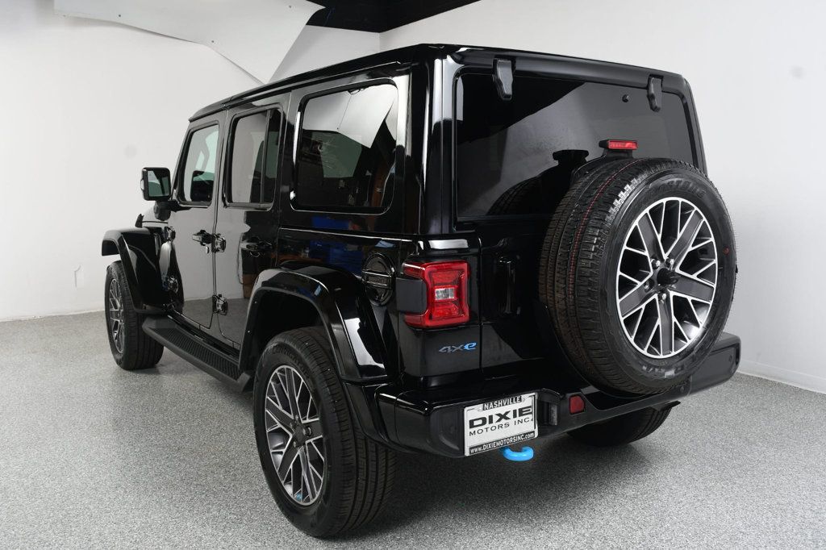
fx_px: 757
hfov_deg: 57.2
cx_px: 413
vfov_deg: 39.9
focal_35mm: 33
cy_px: 275
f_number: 7.1
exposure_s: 1/160
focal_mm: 22
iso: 100
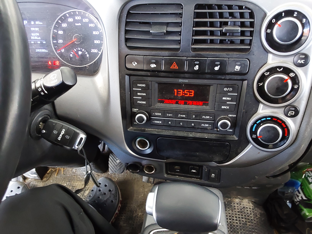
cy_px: 117
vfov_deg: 49.7
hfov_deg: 63.4
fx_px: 252
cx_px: 156
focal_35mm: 28
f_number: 1.9
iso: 320
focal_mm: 2.91
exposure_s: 1/30
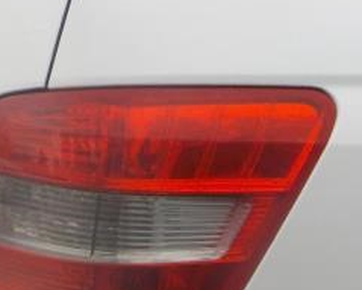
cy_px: 415
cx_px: 447
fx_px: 1050
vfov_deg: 14.8
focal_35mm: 98
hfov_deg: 18.4
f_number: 3.3
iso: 125
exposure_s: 1/320
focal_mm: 4.1
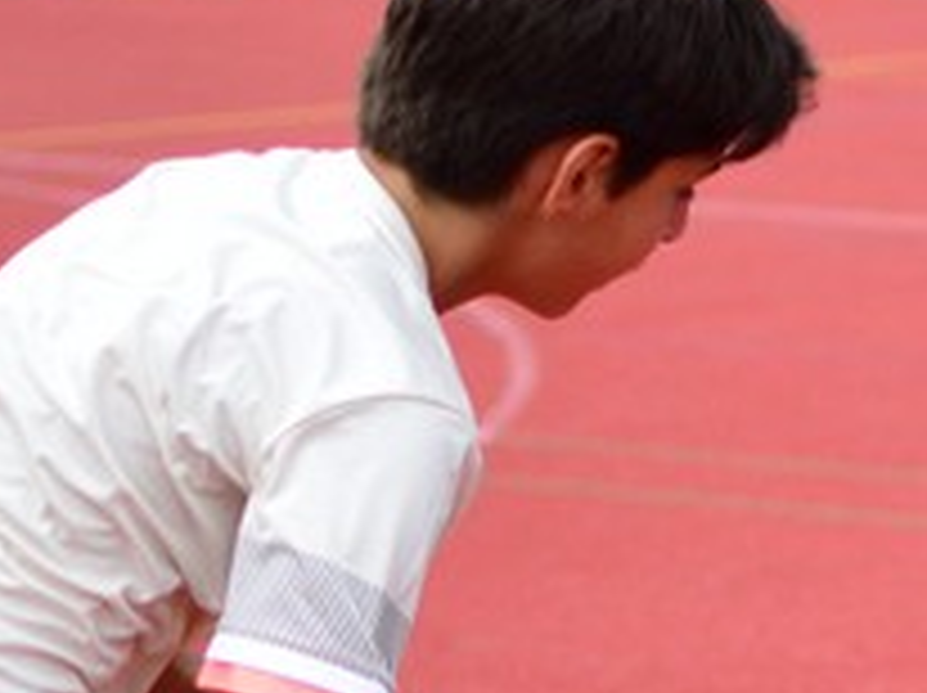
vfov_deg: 5.9
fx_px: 6724
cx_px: 1323
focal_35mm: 251
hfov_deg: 7.8
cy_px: 821
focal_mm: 35
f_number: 1.8
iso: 450
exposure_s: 1/3200
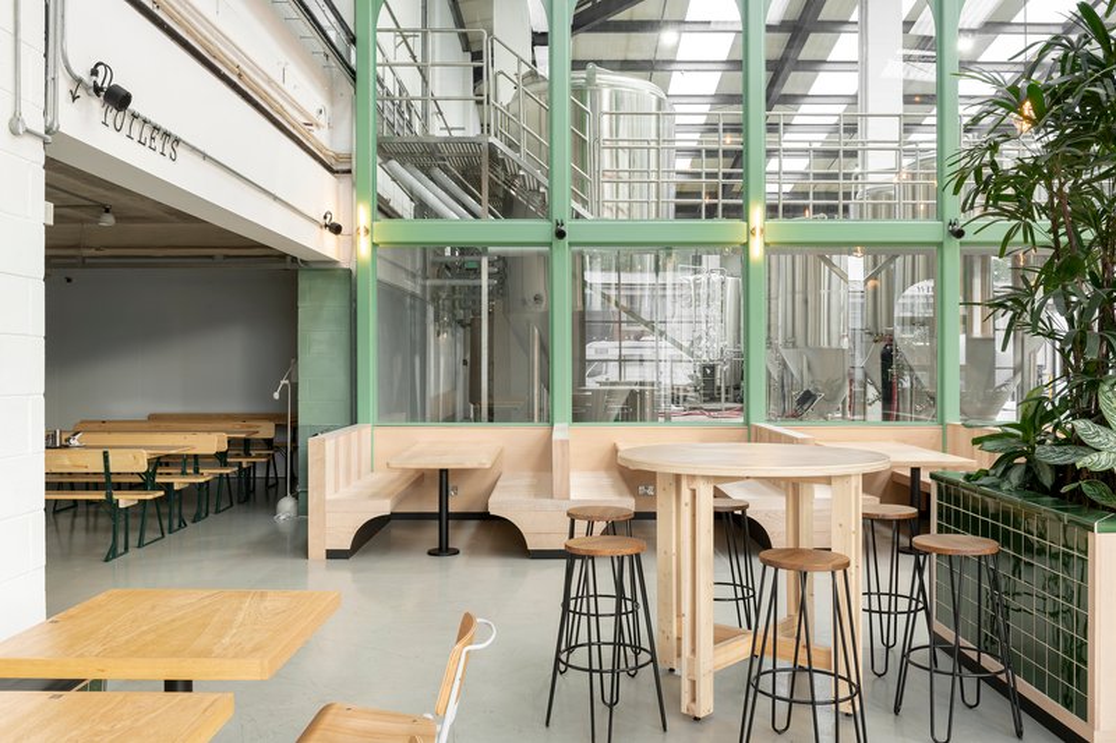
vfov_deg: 42.3
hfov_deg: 60.3
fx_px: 961
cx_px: 558
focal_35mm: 31
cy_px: 372
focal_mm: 31
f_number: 11
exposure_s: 1/3
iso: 200
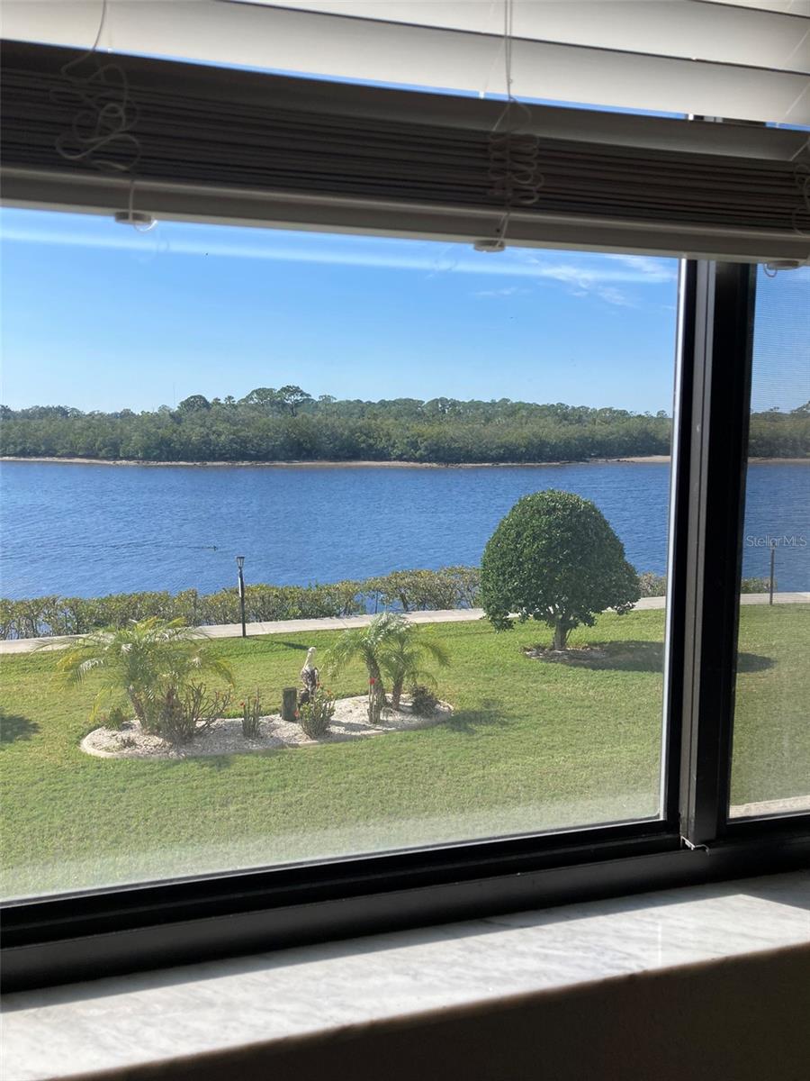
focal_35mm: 28
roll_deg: -1.5
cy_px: 540
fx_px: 874
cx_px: 405
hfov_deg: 49.7
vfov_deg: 63.4
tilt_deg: -7.5
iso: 20
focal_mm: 3.99
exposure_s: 1/1185
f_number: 1.8
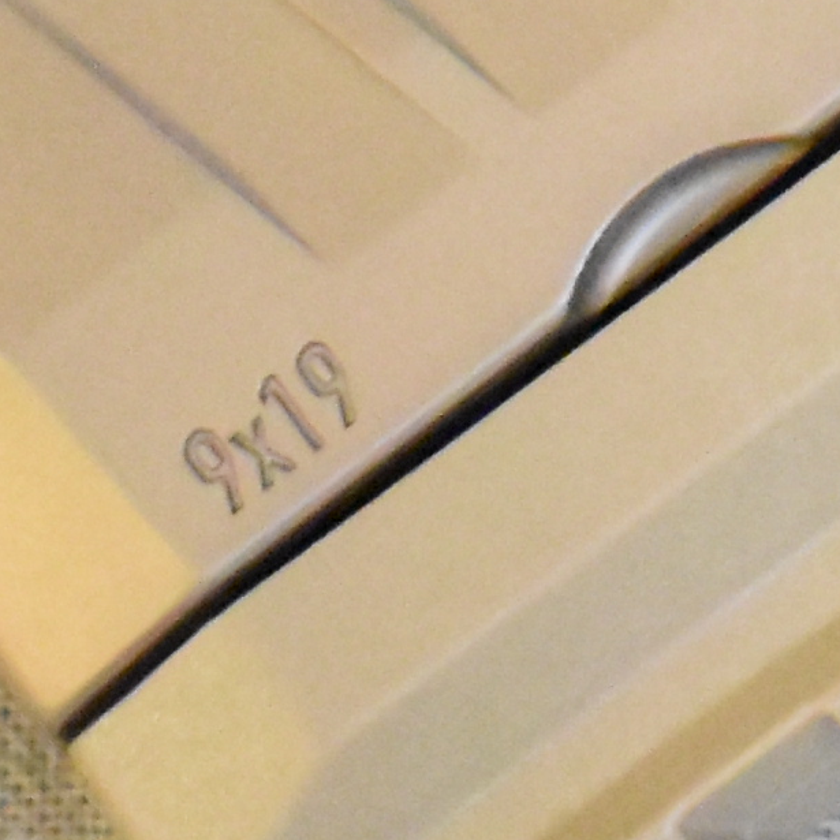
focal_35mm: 435
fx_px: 11946
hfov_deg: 3.9
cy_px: -979
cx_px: 2887
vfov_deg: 4.0
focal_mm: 35
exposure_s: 1/125
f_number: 4.5
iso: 10000
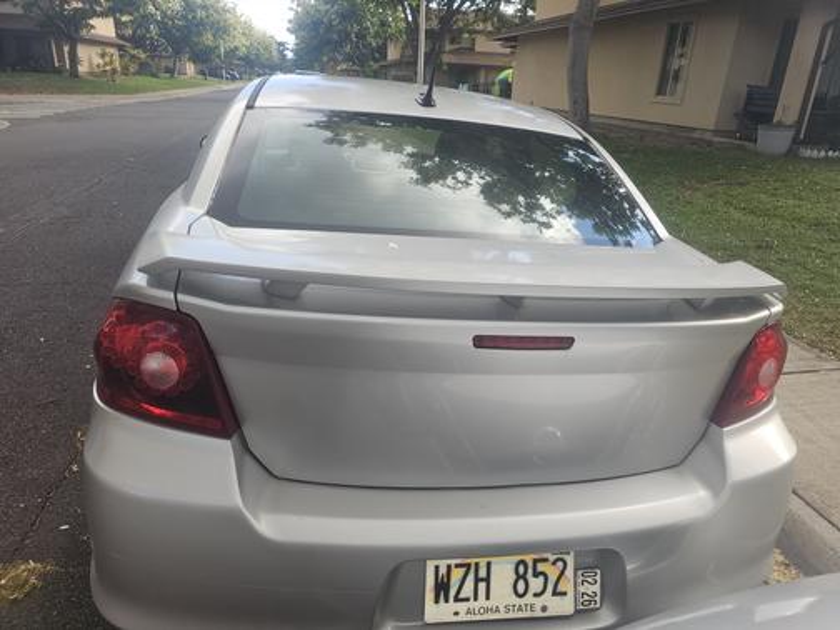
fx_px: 558
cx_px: 420
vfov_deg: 58.9
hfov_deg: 73.9
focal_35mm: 23
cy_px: 315
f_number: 1.7
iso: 12
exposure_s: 1/120
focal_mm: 6.3
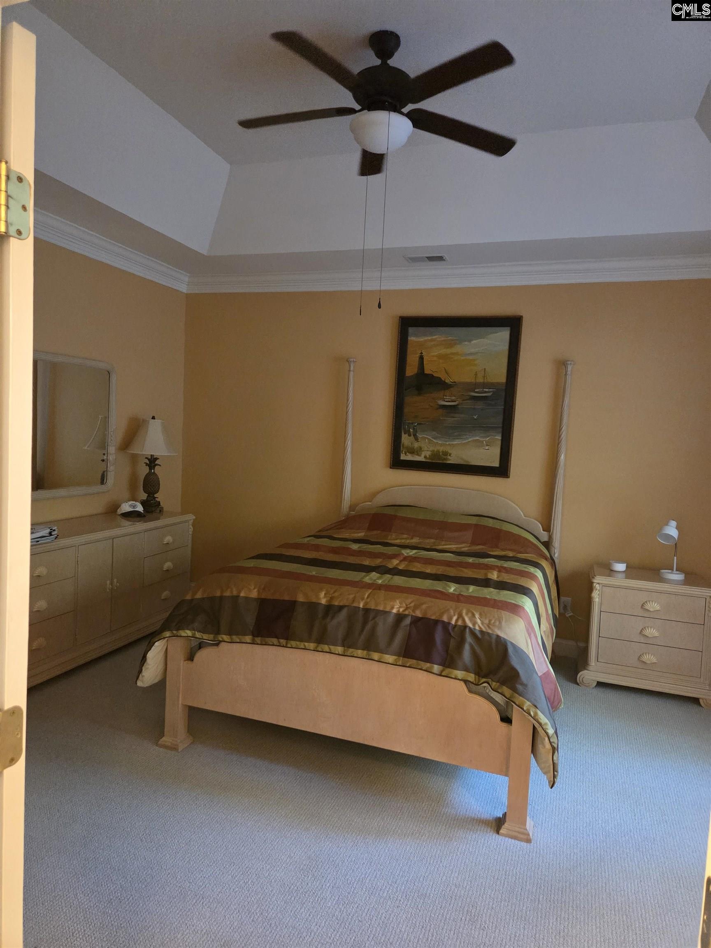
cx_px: 356
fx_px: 630
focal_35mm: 23
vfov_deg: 73.9
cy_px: 474
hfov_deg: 58.9
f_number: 1.8
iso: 2500
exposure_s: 1/120
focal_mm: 5.4
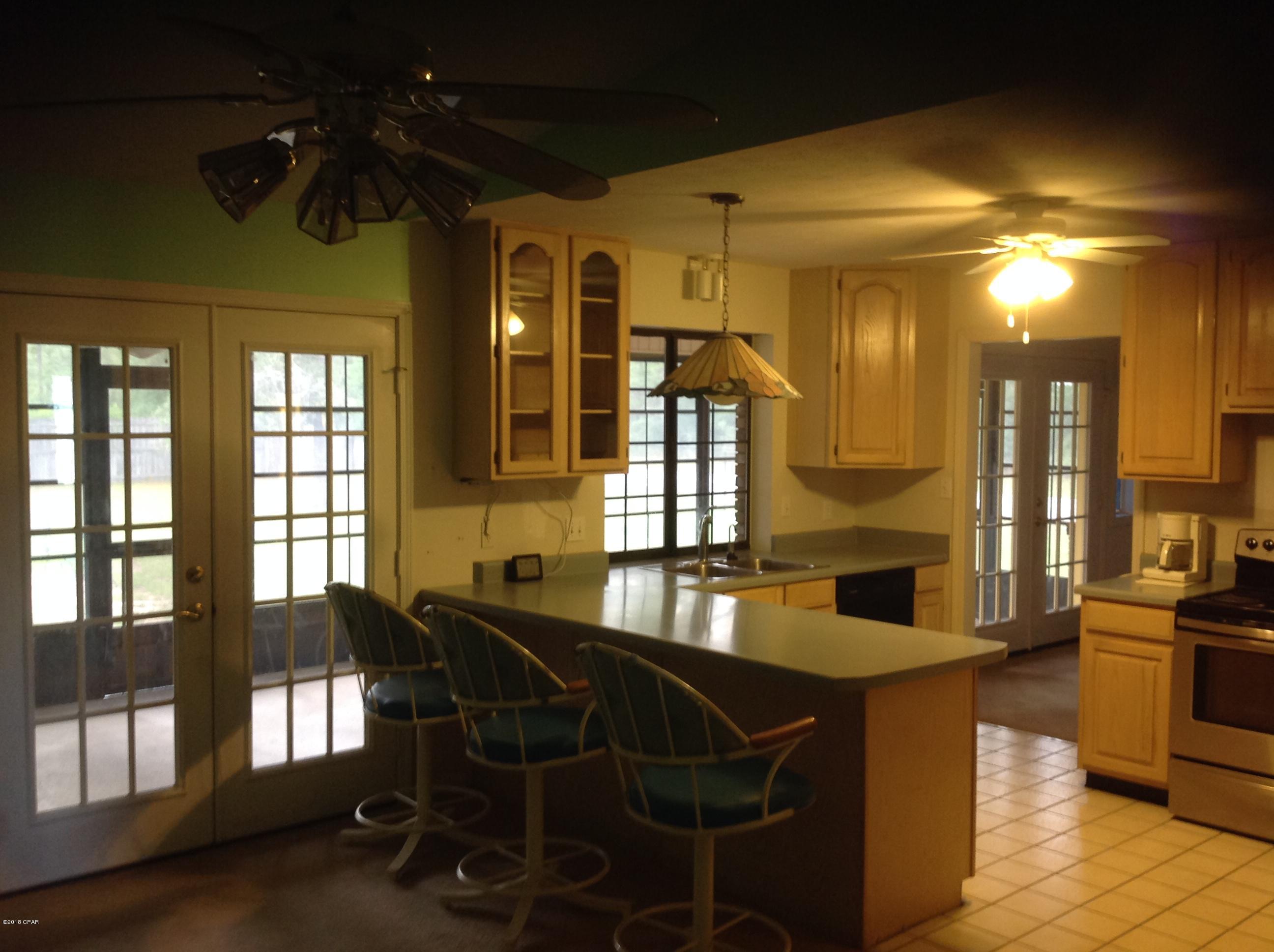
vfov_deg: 40.6
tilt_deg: -2.9
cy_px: 476
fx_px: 1286
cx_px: 637
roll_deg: -1.1
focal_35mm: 35
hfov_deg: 52.7
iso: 100
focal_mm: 4.28
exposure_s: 1/15
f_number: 2.4
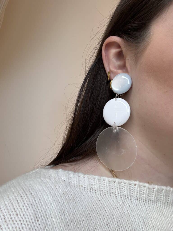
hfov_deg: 46.8
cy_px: 116
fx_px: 200
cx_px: 86
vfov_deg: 60.0
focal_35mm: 30
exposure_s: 1/121
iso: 25
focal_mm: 2.69
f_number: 1.9
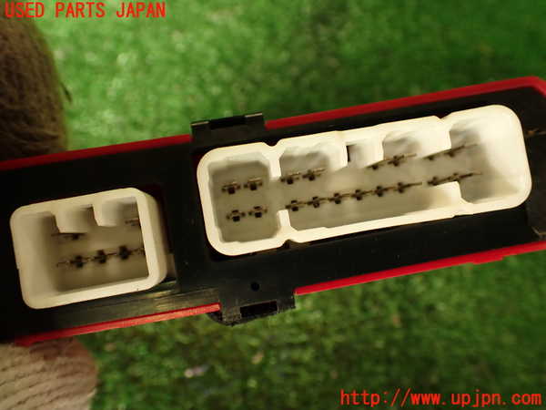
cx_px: 273
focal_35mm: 32
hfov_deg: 56.8
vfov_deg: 44.2
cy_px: 205
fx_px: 505
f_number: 2.4
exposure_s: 1/60
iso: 160
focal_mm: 5.79
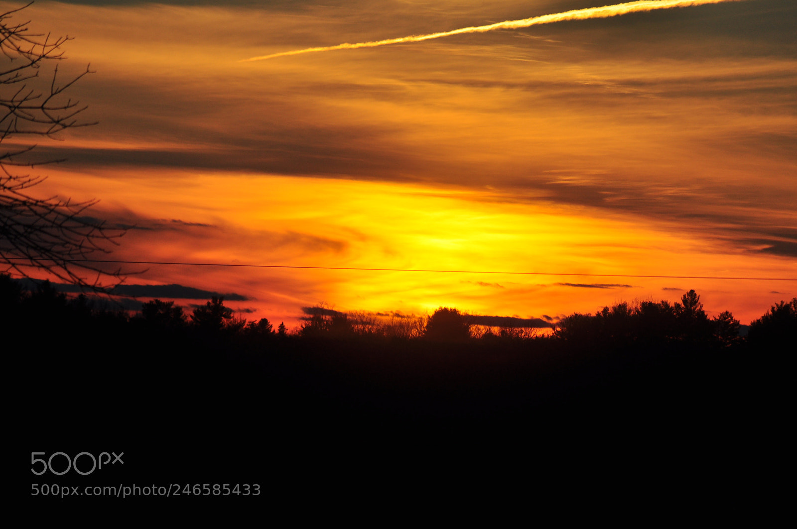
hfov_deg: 6.9
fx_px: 6634
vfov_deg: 4.6
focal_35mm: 300
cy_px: 264
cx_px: 398
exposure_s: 1/1250
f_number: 9
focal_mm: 200
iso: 200
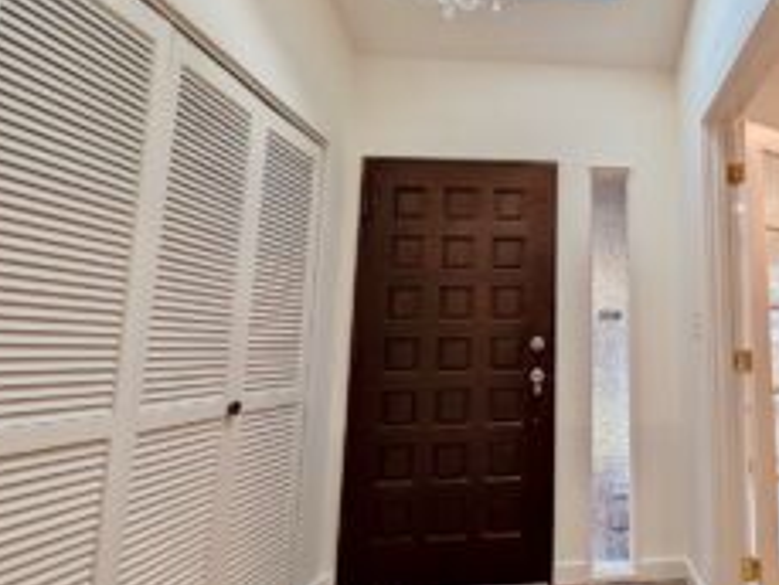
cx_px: 629
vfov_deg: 63.5
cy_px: 277
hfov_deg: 70.6
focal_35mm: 21
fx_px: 473
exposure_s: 1/440
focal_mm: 2.02
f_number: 1.7
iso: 44
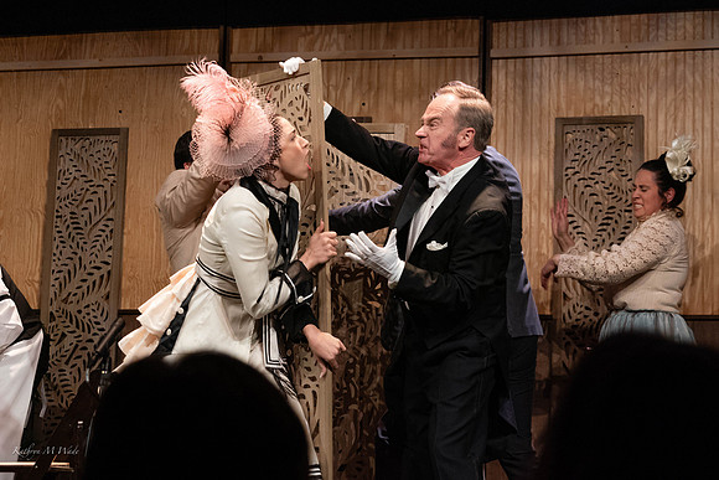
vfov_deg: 16.7
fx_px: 1630
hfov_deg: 24.9
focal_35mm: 82
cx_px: 354
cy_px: 239
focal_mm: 69
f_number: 5
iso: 4000
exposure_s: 1/400
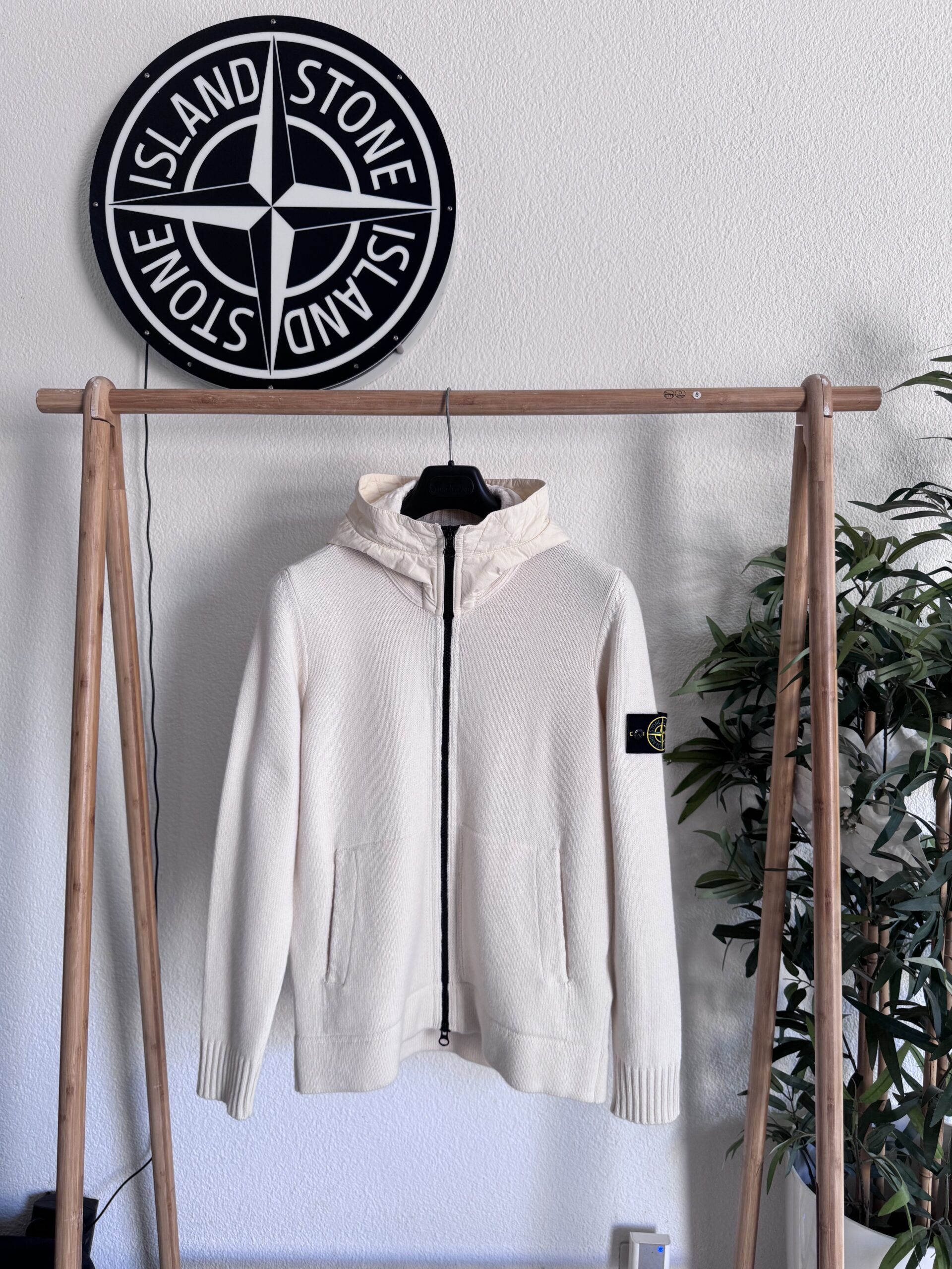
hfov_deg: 56.8
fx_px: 880
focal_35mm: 24
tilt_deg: -3.7
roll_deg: -0.8
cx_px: 476
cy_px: 634
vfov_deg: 71.6
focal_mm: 6.76
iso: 125
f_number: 1.78
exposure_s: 1/100
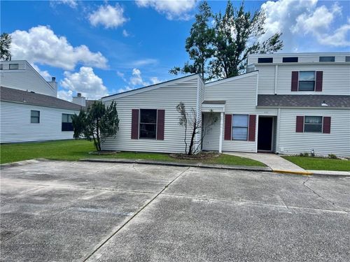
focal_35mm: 26
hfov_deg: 67.3
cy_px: 131
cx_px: 175
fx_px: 263
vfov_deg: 53.1
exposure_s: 1/3215
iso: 50
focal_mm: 5.1
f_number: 1.6
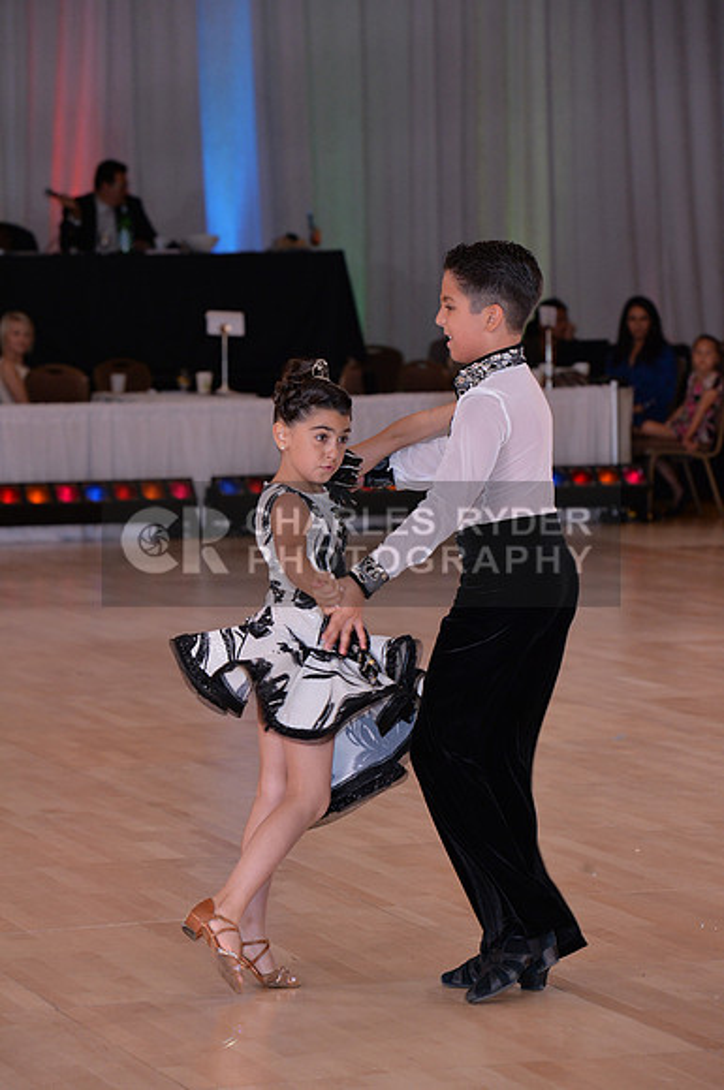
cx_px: 362
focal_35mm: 145
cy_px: 545
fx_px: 4387
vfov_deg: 14.2
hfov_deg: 9.4
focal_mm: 145
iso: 2000
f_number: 6.3
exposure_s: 1/250
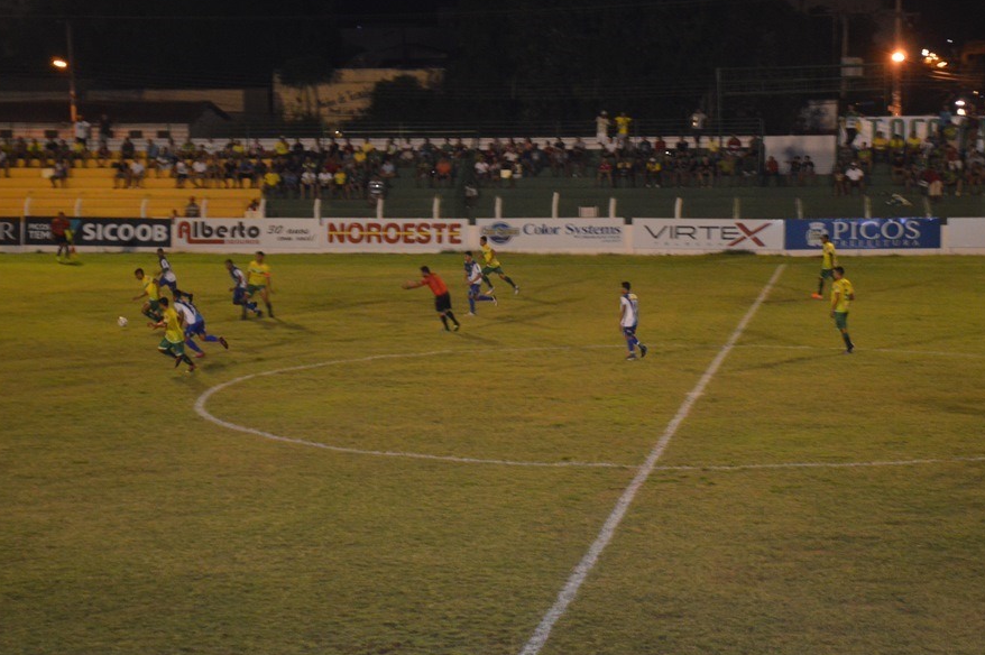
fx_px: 2679
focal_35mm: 98
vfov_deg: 13.9
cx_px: 515
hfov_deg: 20.8
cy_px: 293
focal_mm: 56
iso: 1800
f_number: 4.8
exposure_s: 1/60
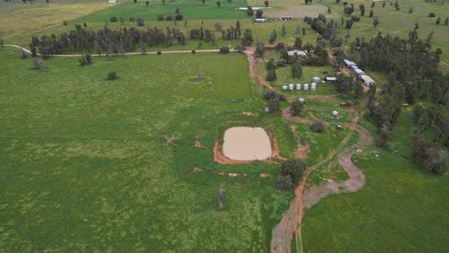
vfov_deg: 47.5
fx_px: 286
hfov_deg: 76.3
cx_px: 221
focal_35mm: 24
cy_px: 107
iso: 100
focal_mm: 8.38
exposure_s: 1/1000
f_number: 2.8
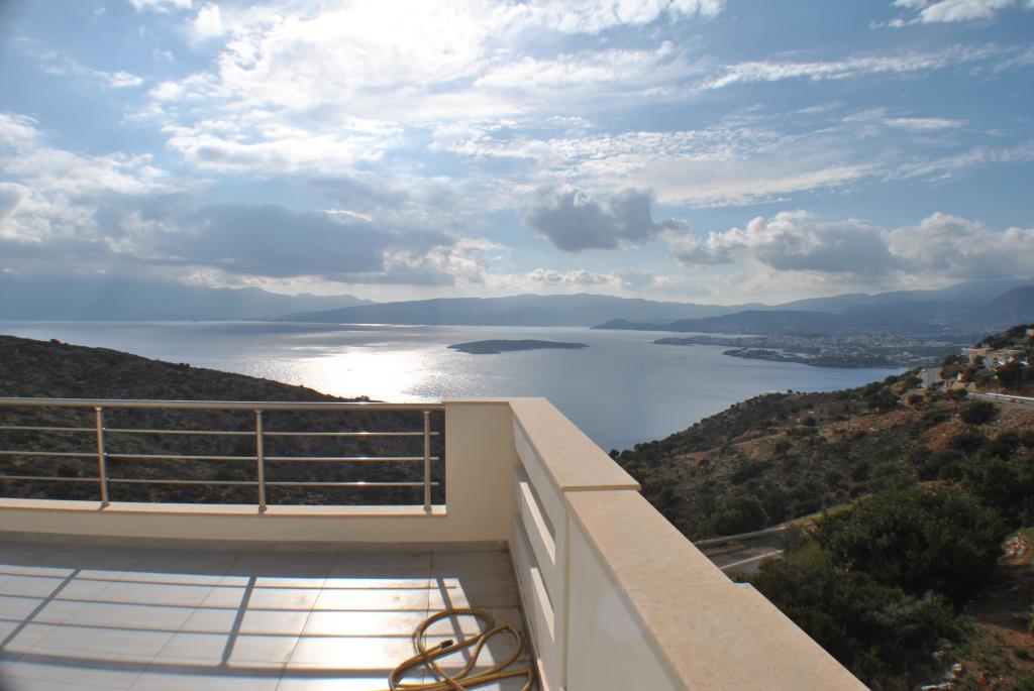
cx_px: 517
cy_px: 346
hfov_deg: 61.9
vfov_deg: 43.7
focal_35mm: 30
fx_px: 863
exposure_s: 1/500
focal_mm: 20
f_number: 11
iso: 100
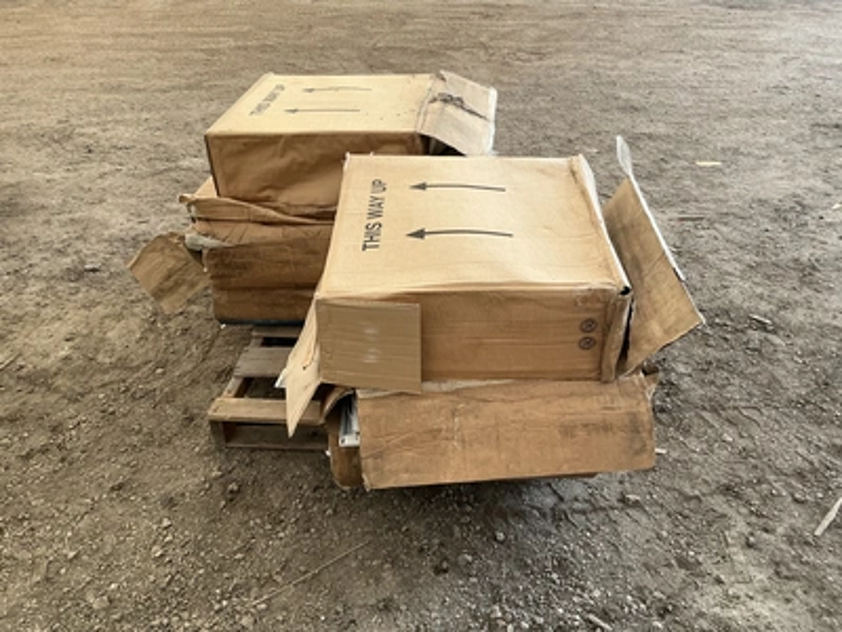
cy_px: 316
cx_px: 421
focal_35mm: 28
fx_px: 681
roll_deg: +1.6
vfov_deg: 49.7
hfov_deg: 63.4
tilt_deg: -33.6
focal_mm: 3
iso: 40
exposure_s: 1/122
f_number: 1.8
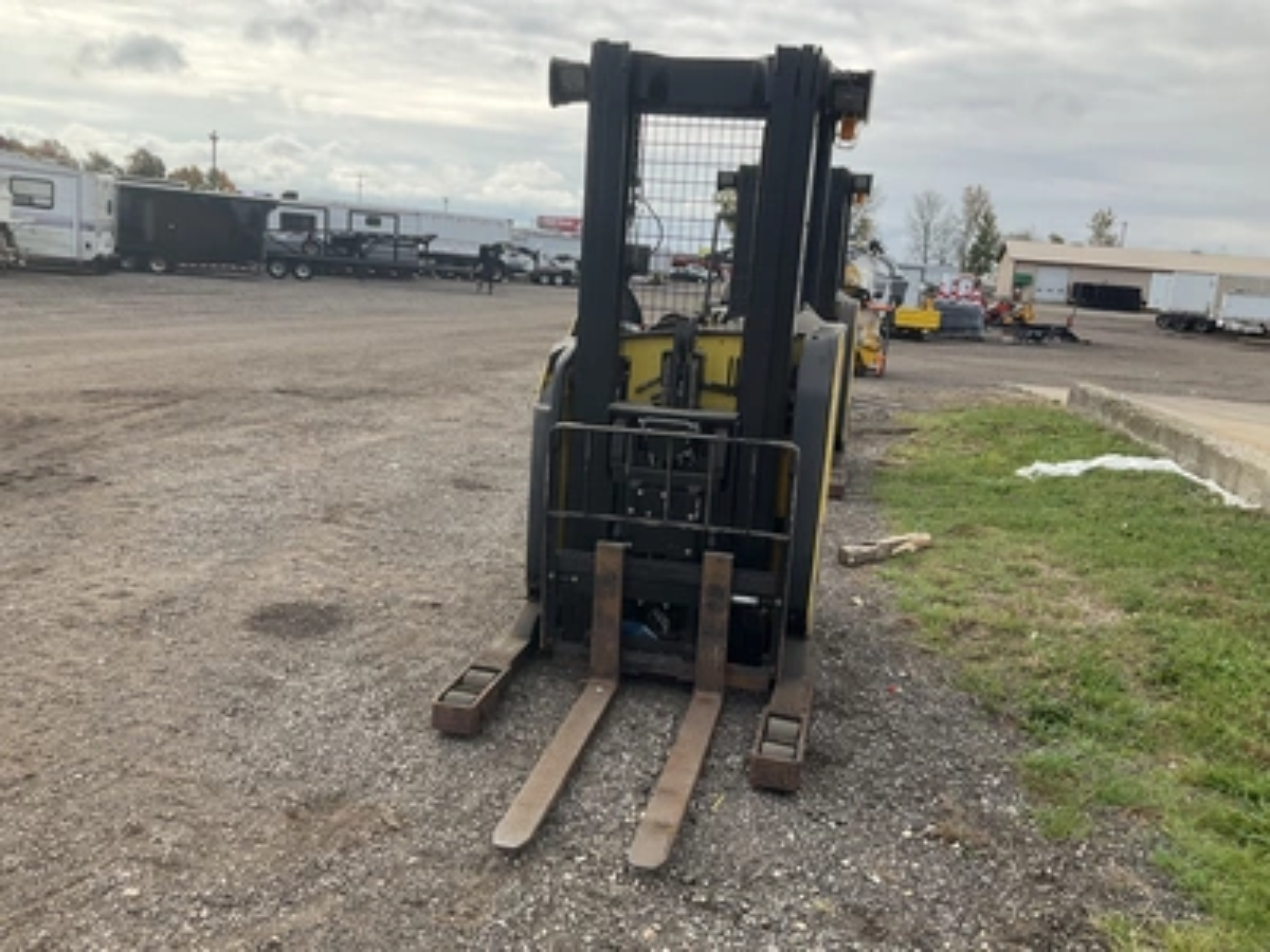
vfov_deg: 48.2
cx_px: 635
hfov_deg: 61.7
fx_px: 1064
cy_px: 476
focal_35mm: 29
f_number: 1.8
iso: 25
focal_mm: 3
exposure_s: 1/978
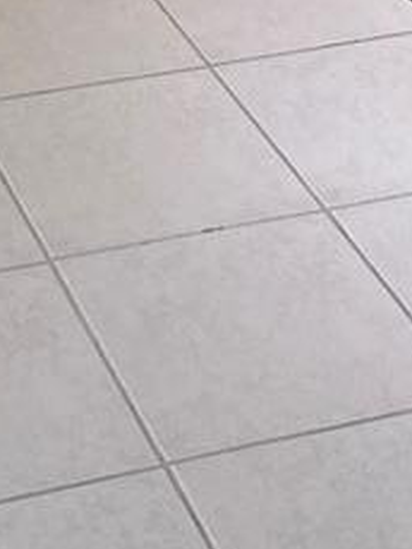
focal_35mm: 136
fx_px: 2156
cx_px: -24
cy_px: -851
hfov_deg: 10.8
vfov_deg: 11.5
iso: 100
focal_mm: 4.25
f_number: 1.8
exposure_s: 1/60
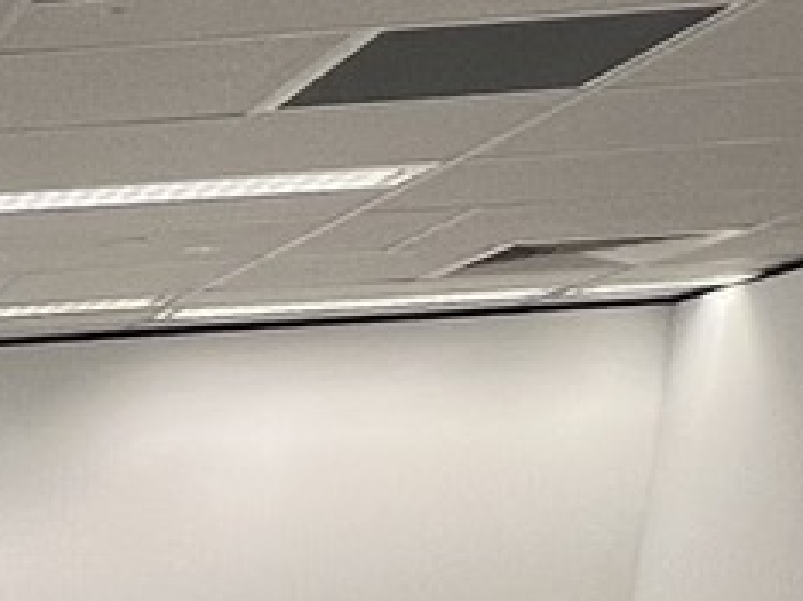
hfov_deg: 17.3
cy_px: 1346
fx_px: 2062
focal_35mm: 89
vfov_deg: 13.3
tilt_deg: -17.5
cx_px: -710
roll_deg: +2.5
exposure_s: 1/100
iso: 80
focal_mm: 1.57
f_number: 1.8
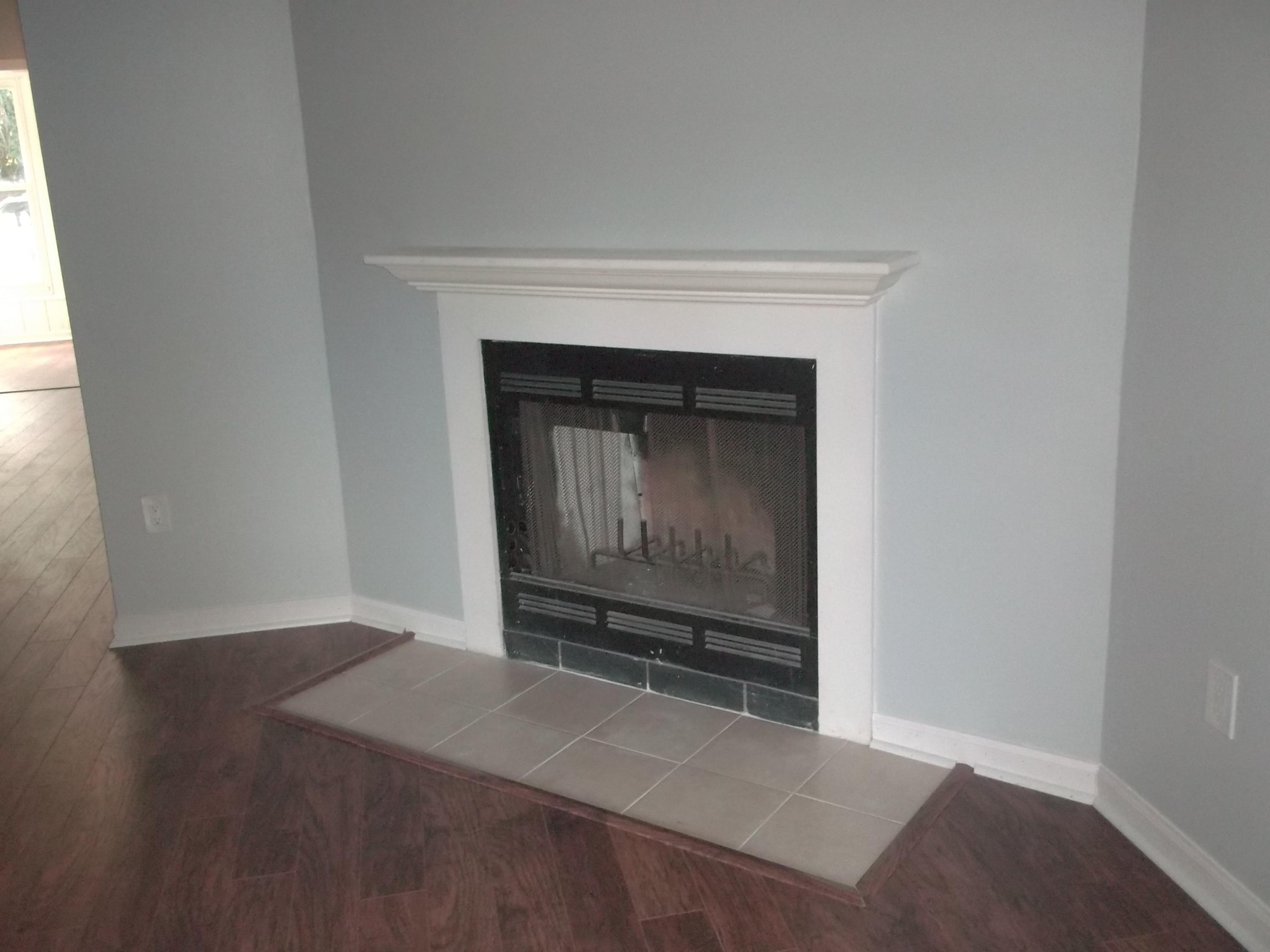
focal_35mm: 33
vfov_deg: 42.9
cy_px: 476
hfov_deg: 55.4
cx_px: 635
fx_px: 1211
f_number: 3.3
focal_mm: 5.9
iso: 320
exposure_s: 1/30
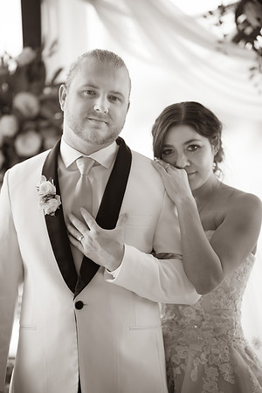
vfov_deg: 23.9
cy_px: 196
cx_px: 131
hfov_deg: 16.1
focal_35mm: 85
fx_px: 928
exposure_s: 1/400
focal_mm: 85
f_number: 1.4
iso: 125
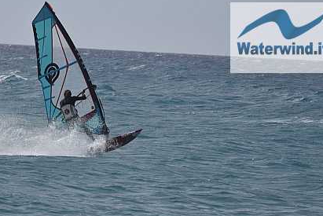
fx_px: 2686
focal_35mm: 299
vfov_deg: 4.6
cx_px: 149
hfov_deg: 6.9
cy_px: 117
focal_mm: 160
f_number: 4.8
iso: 200
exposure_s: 1/3200
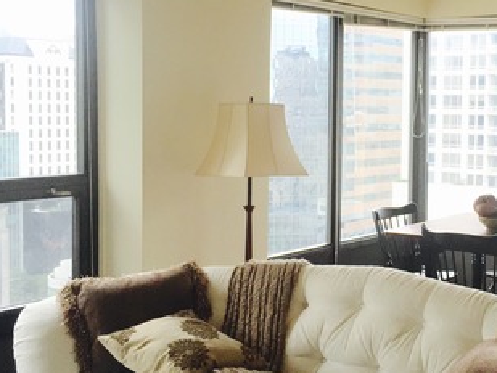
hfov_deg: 31.6
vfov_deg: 24.4
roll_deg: -1.1
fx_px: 862
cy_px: 164
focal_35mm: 60
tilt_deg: -4.3
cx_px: 376
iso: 50
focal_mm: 4.15
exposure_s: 1/120
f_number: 2.2
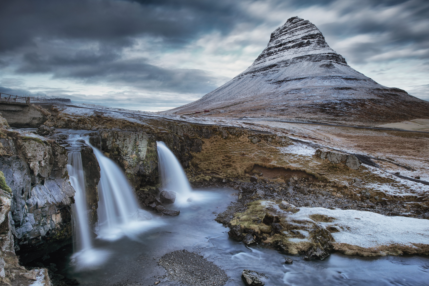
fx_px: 298
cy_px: 148
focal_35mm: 25
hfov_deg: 71.5
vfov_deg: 51.3
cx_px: 210
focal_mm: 24
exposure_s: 13
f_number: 14
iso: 50
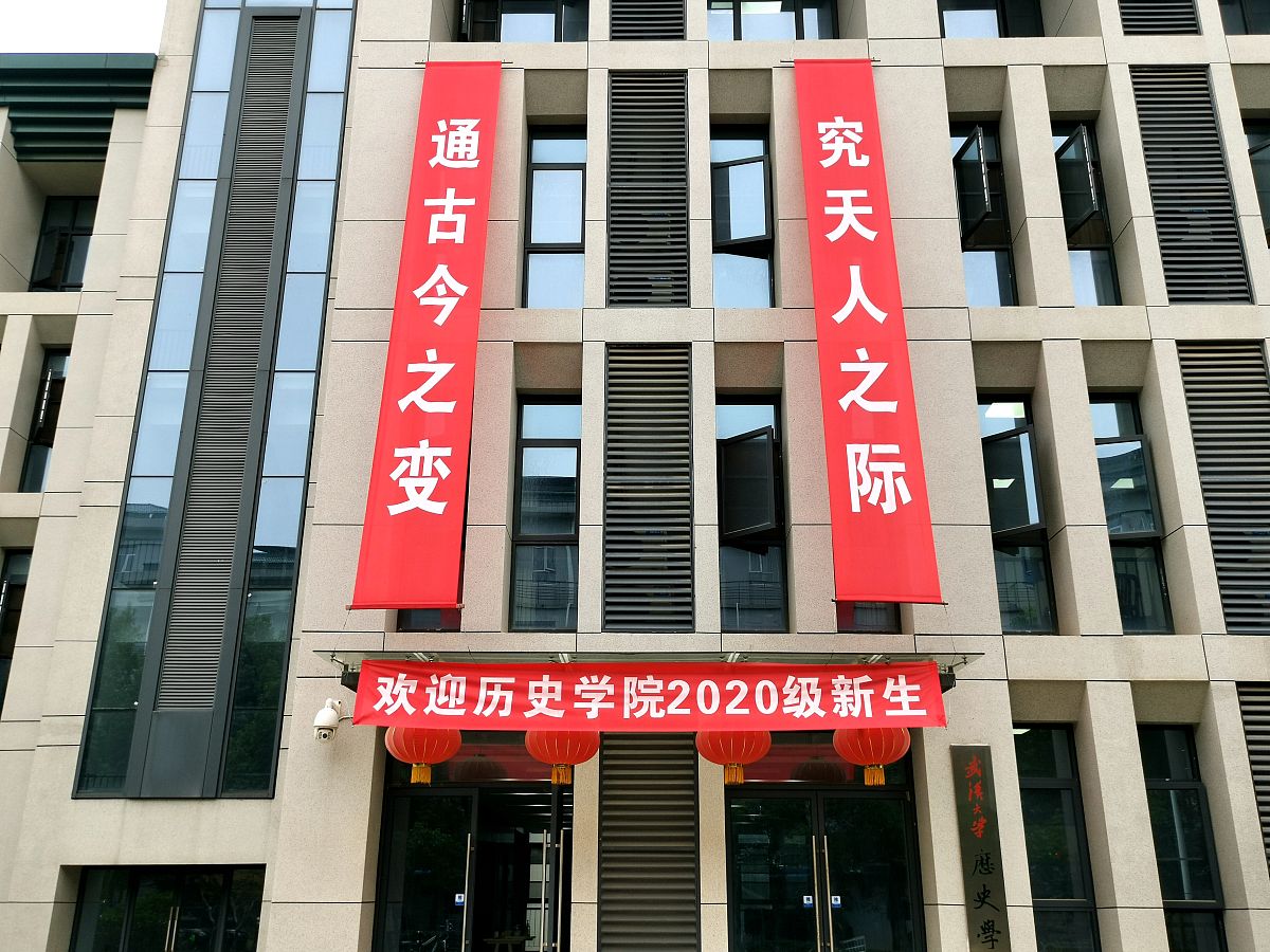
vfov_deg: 45.4
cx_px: 635
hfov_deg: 58.4
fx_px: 1137
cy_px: 476
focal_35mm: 31
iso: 50
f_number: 1.8
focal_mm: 5.58
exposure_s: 1/368
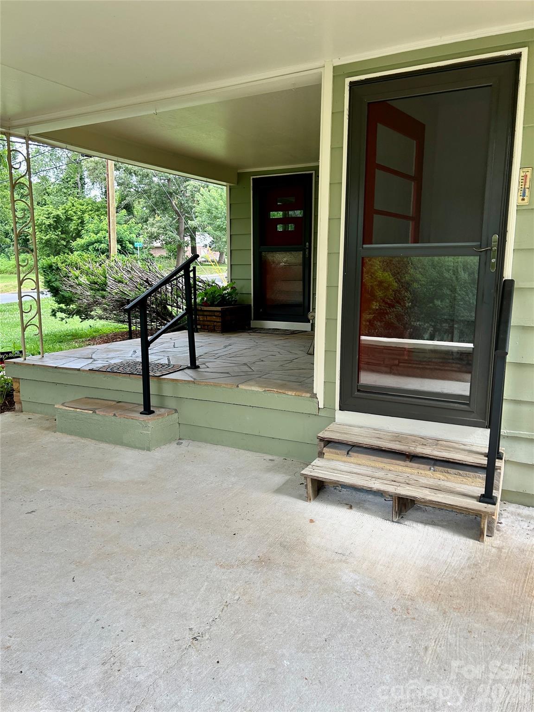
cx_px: 267
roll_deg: -2.3
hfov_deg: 53.1
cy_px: 356
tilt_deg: -10.9
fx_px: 535
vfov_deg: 67.3
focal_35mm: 26
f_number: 1.5
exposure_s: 1/274
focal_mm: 5.7
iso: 40
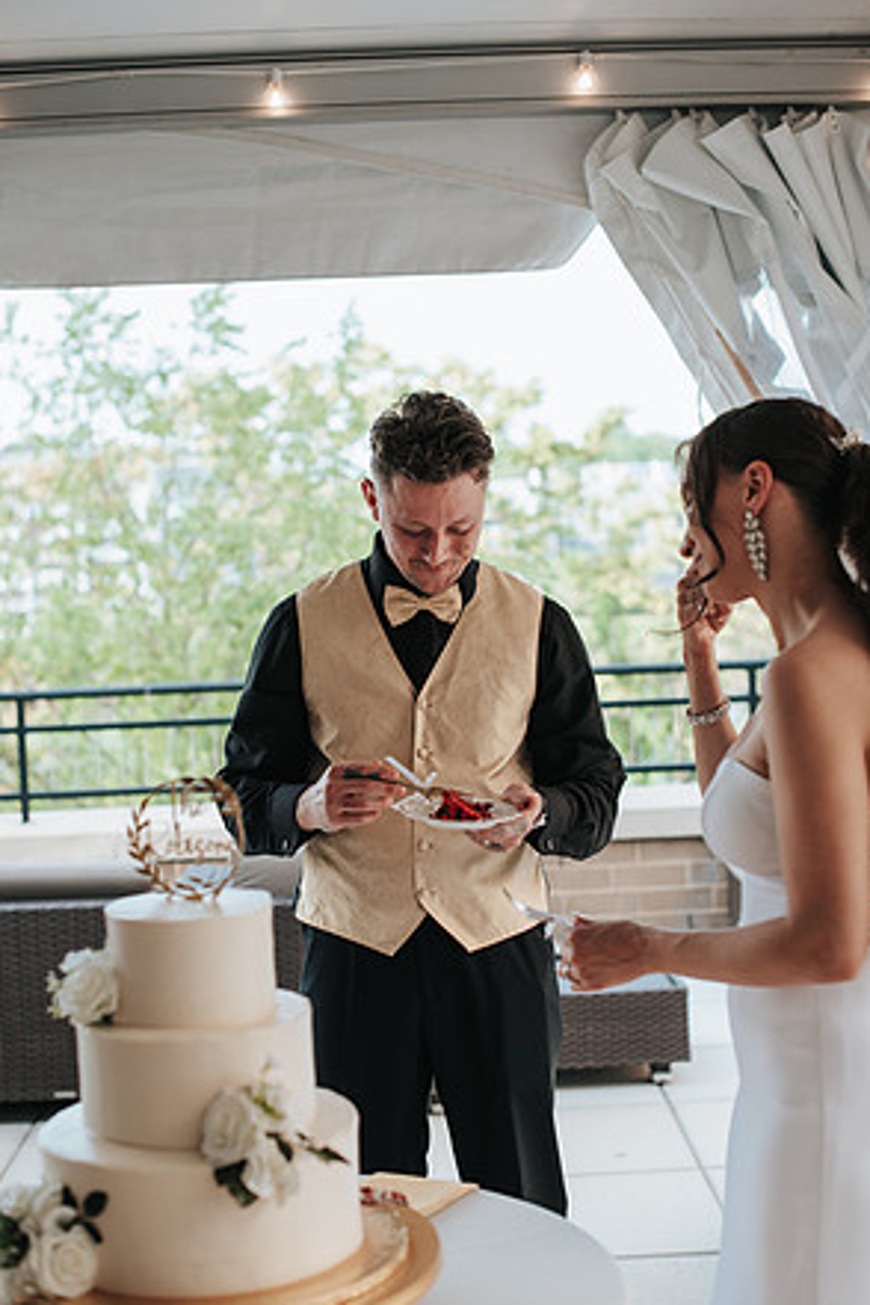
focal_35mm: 51
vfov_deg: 38.9
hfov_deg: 26.5
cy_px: 663
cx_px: 435
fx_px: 1849
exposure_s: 1/160
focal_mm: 50
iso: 100
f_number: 2.8
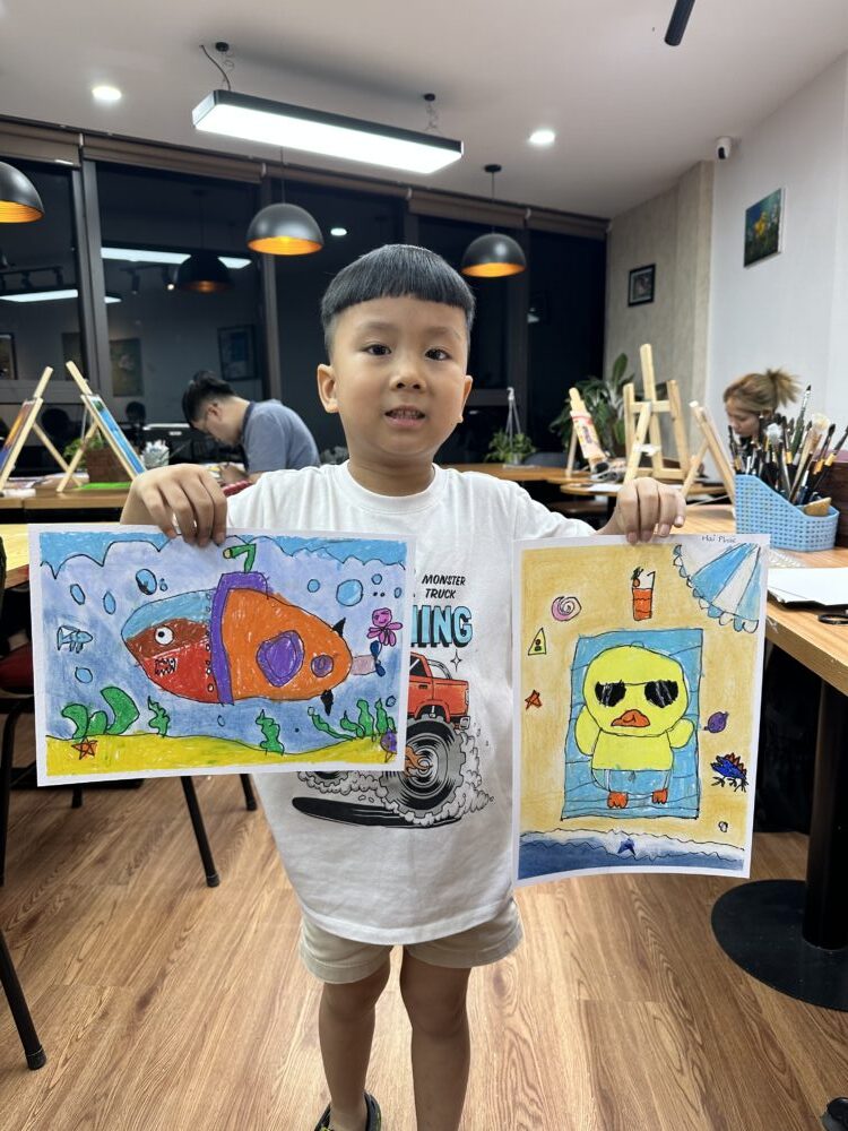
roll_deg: +0.6
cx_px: 424
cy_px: 566
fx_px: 784
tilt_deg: -9.6
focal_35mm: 24
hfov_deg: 56.8
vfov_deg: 71.6
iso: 100
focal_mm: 6.86
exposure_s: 1/100
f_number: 1.78
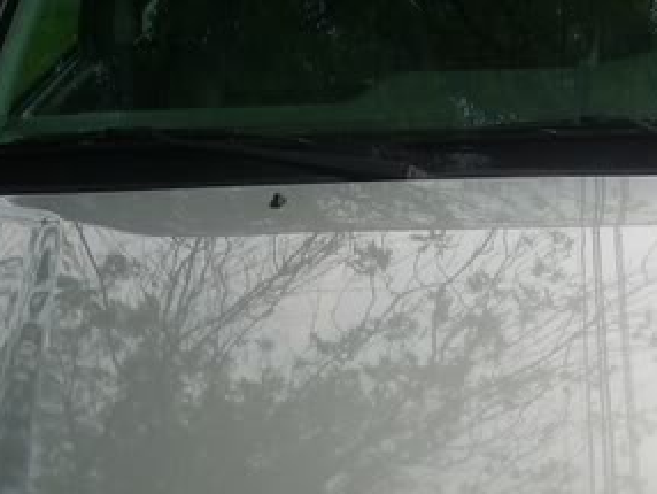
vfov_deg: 16.8
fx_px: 1615
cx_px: 501
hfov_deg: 22.8
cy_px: 549
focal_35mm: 85
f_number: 8
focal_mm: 7.9
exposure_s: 1/125
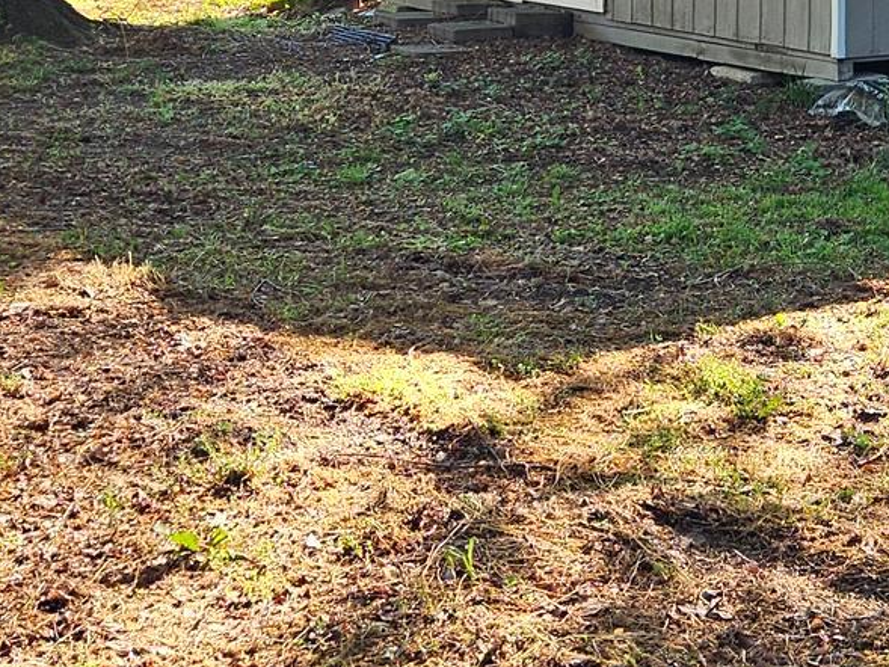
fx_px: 2055
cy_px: -60
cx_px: 830
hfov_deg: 23.6
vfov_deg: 17.8
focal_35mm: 80
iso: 25
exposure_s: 1/207
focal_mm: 5.4
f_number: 1.8
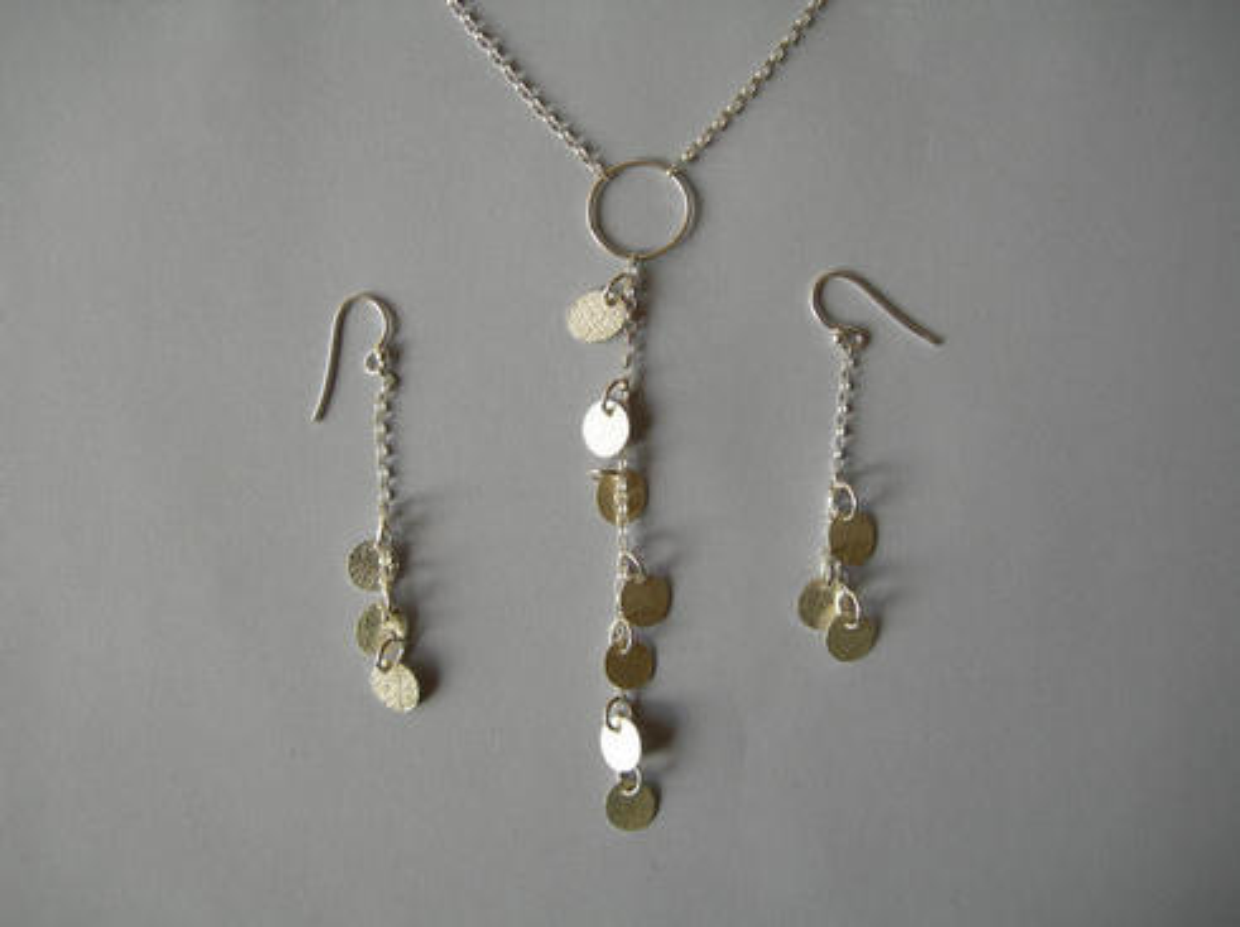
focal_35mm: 38
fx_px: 1360
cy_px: 464
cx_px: 620
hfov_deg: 49.0
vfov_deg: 37.6
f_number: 2.8
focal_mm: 7.8
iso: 50
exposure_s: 1/108
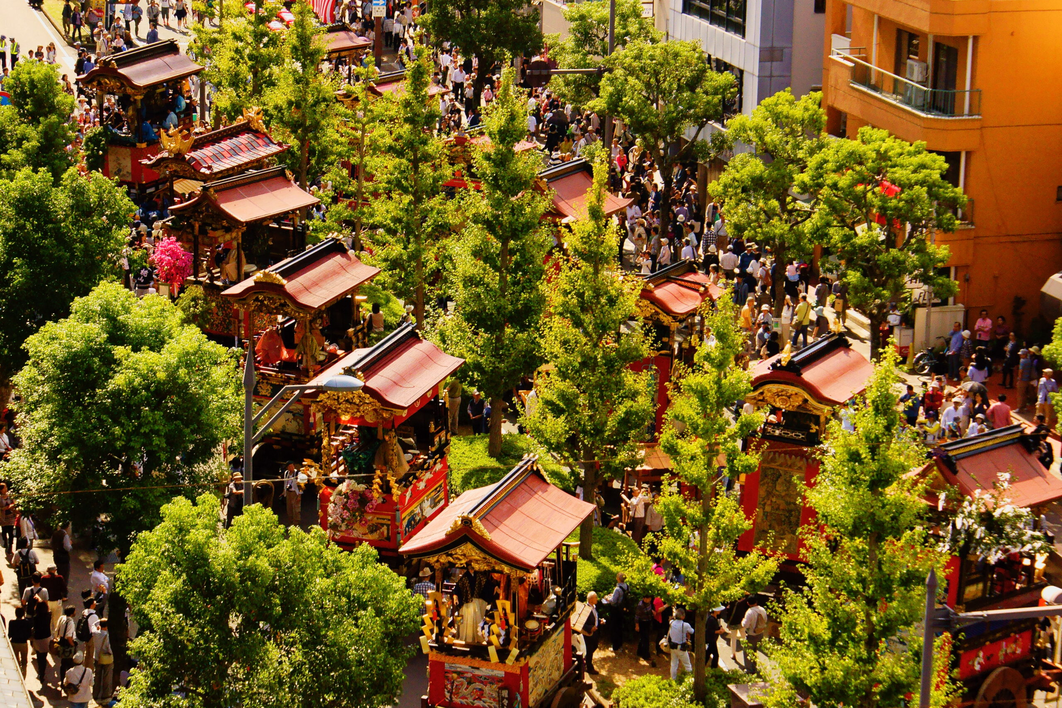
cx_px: 531
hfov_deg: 19.5
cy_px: 354
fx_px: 3097
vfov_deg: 13.0
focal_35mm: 105
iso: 800
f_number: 10
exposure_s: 1/1000
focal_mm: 70
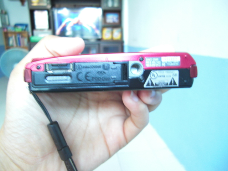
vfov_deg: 49.7
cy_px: 86
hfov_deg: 63.4
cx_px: 114
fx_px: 184
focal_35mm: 28
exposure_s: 1/4
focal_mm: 4.9
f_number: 2.6
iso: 200
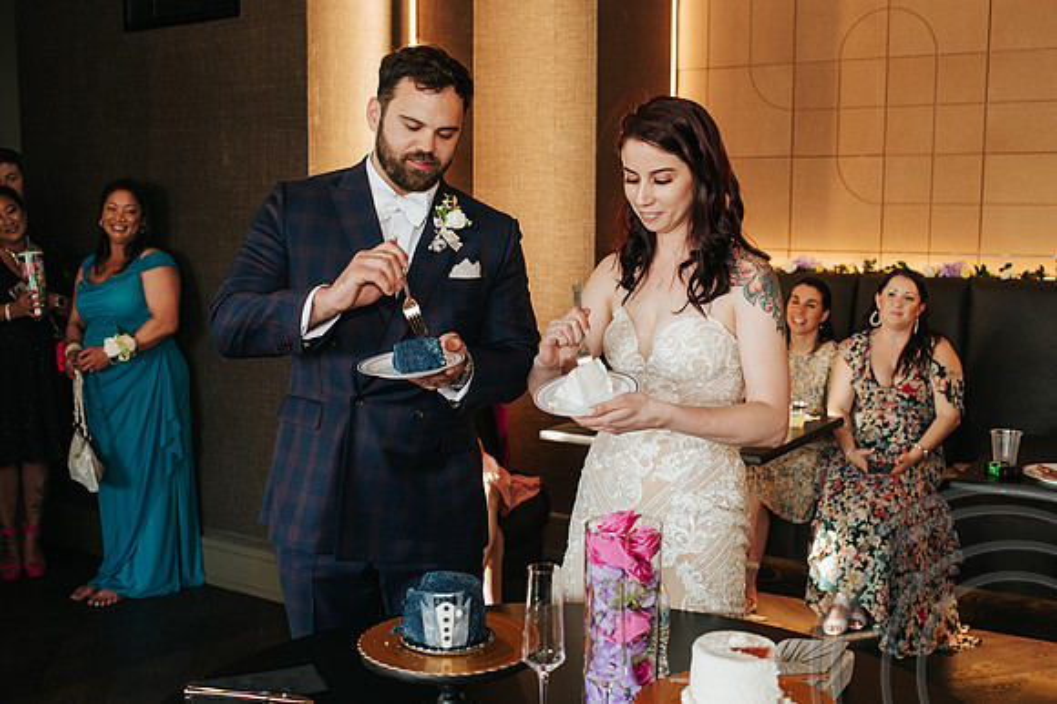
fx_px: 1111
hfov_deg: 50.8
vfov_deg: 35.1
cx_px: 560
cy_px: 373
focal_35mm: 38
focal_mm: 35
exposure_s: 1/160
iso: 1000
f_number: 3.5
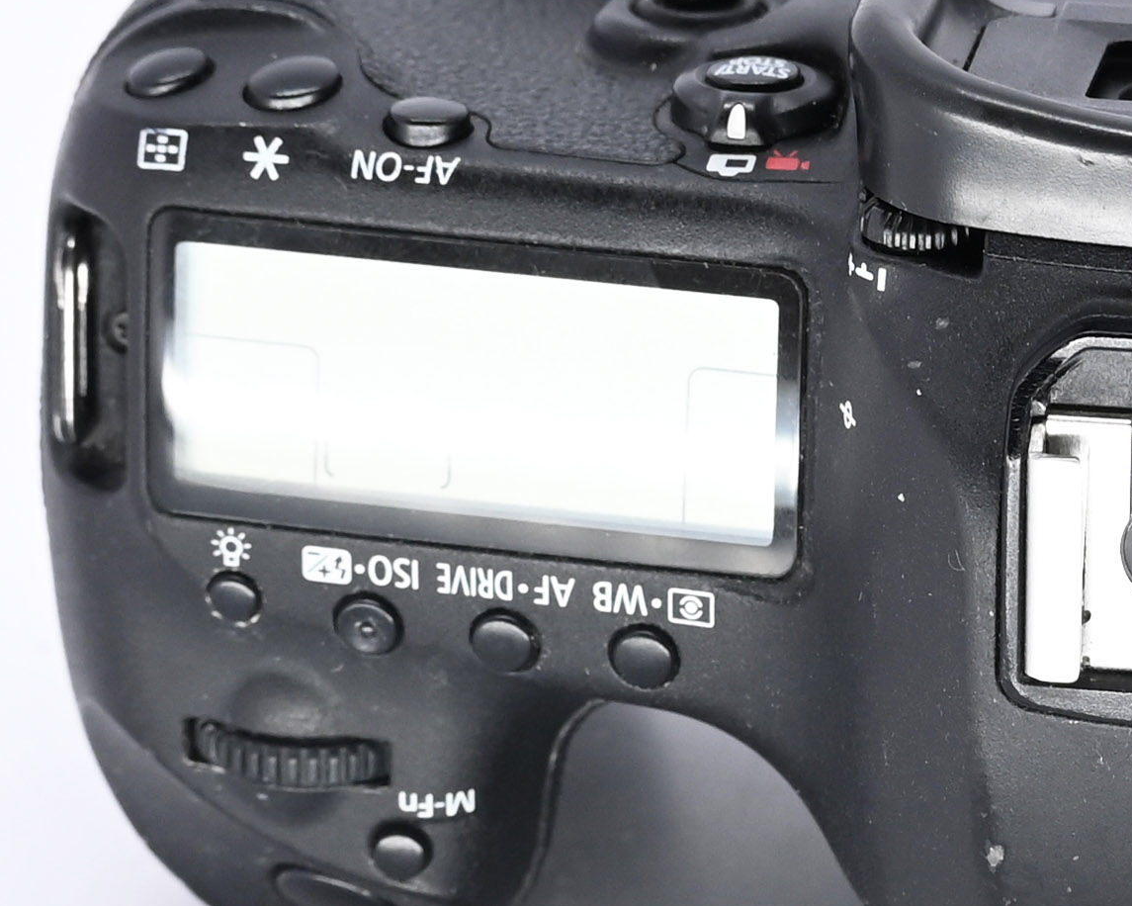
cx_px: 1043
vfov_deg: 6.4
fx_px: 8108
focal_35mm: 242
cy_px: 588
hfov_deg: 8.0
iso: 500
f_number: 9
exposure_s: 1/125
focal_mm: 50
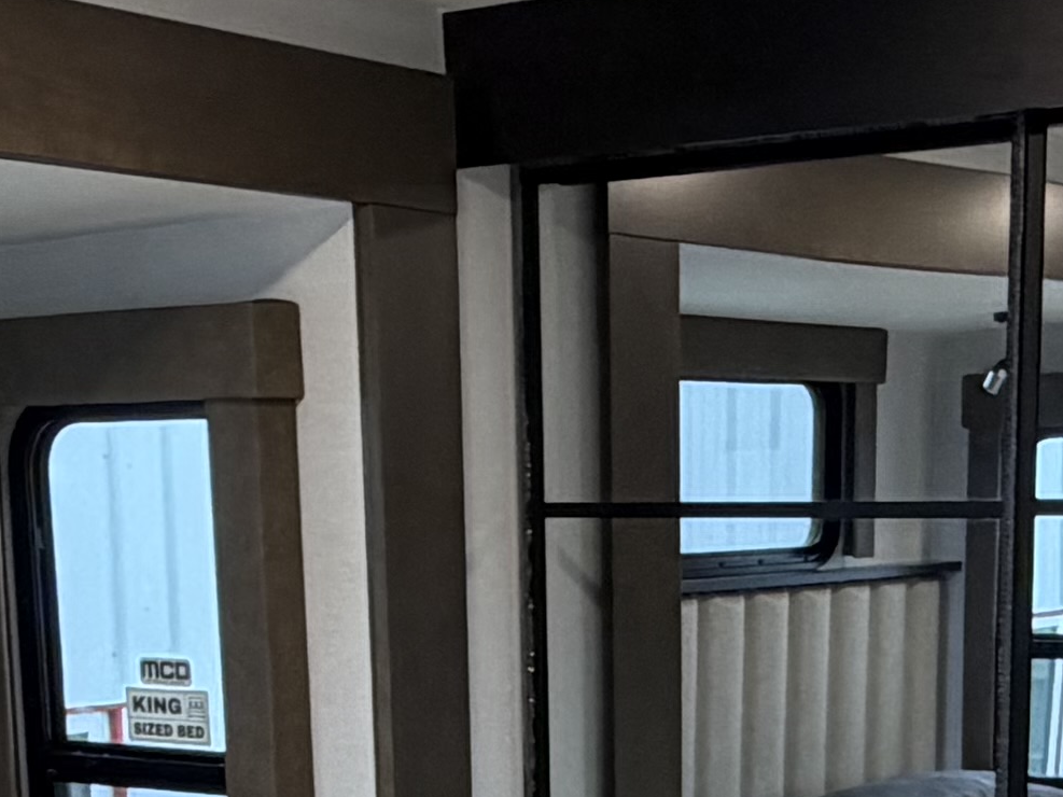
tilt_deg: -13.3
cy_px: 1086
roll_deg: +0.1
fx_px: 2487
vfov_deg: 17.0
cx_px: 674
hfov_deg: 24.1
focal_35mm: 81
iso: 160
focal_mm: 2.22
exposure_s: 1/81
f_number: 2.2
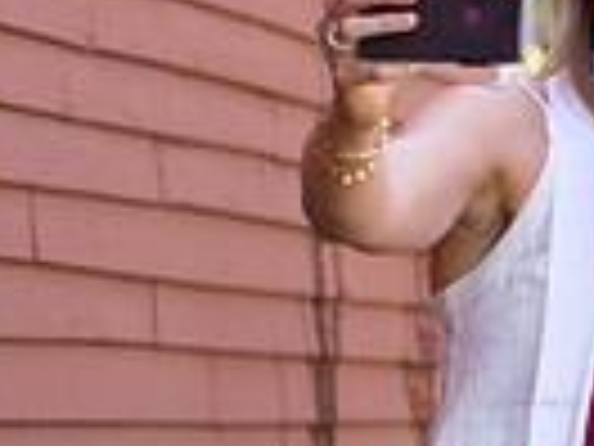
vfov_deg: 3.3
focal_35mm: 445
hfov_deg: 4.4
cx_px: 1030
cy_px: 232
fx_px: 7636
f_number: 2.8
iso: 100
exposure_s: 1/250
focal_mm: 70
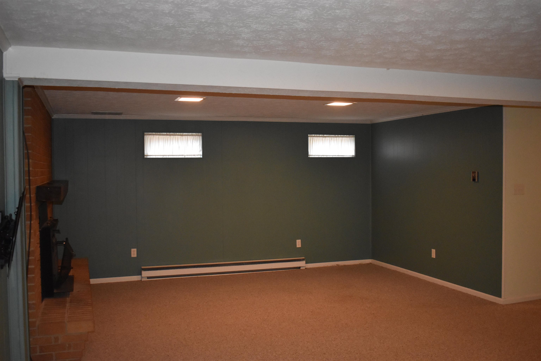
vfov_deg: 36.9
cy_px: 180
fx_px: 541
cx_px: 270
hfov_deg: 53.1
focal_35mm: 36
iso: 3200
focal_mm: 24
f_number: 3.8
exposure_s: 1/60
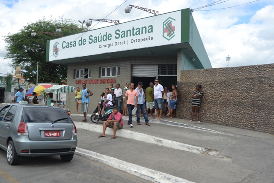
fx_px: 274
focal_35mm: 36
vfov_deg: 36.9
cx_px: 137
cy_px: 92
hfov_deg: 53.1
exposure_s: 1/200
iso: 100
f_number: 7.1
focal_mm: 24
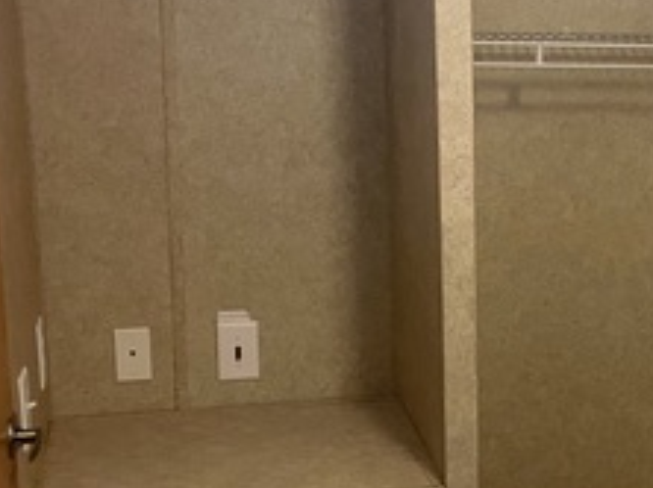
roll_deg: -1.6
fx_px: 1413
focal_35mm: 75
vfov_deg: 19.6
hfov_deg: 24.7
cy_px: 309
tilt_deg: -12.5
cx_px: 662
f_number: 1.6
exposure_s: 1/30
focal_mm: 4.2
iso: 640
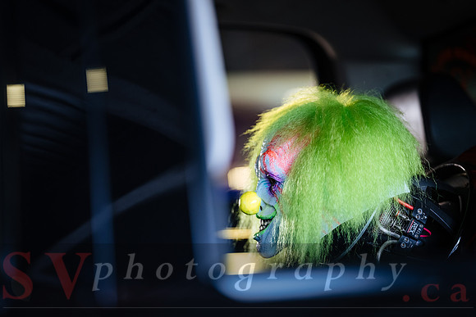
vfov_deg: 14.7
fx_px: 1233
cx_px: 245
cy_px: 133
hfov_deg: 21.9
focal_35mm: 93
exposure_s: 1/60
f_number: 2
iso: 800
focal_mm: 110
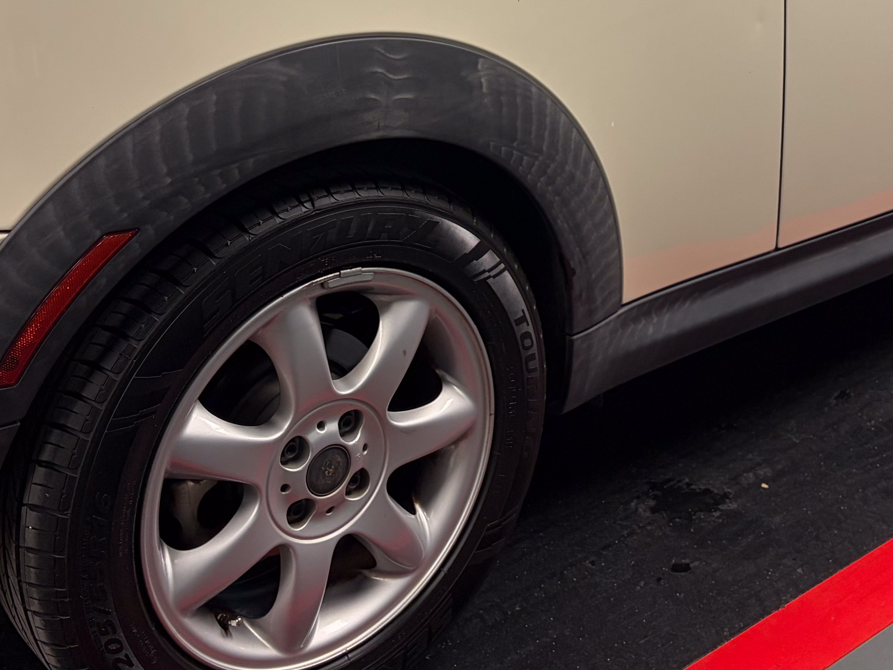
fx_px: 1496
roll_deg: +0.0
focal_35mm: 58
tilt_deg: -15.3
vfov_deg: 24.2
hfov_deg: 33.2
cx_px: 477
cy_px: 15
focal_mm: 5.96
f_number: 1.6
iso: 100
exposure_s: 1/60
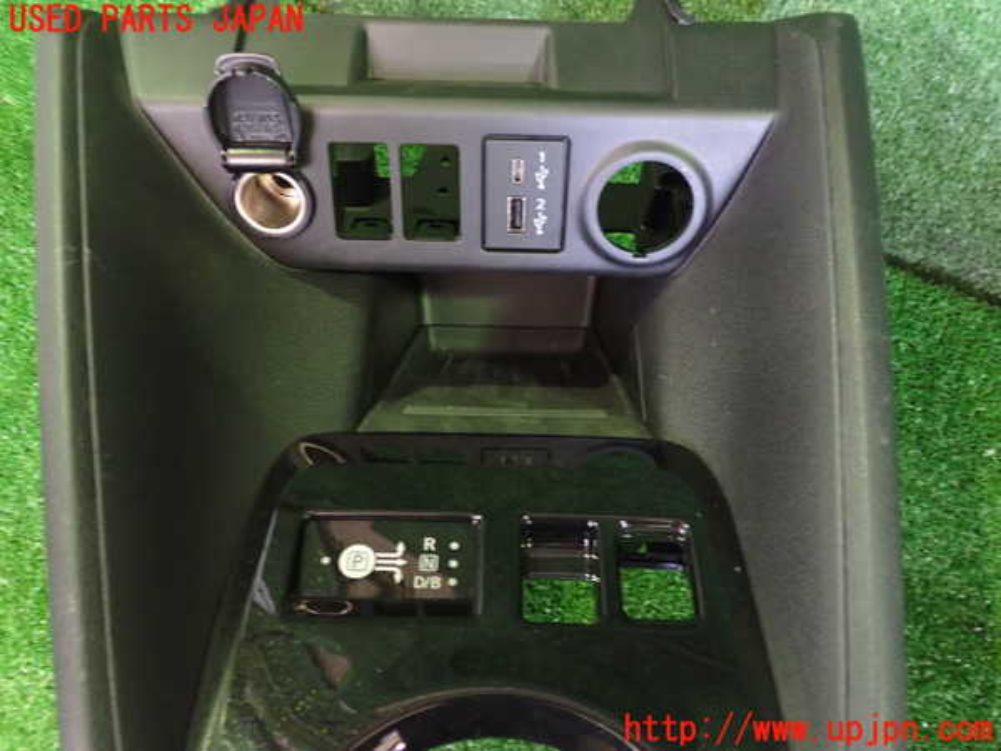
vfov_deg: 46.8
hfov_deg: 60.0
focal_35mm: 30
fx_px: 868
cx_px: 500
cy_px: 376
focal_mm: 5.4
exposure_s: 1/15
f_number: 2.3
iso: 800
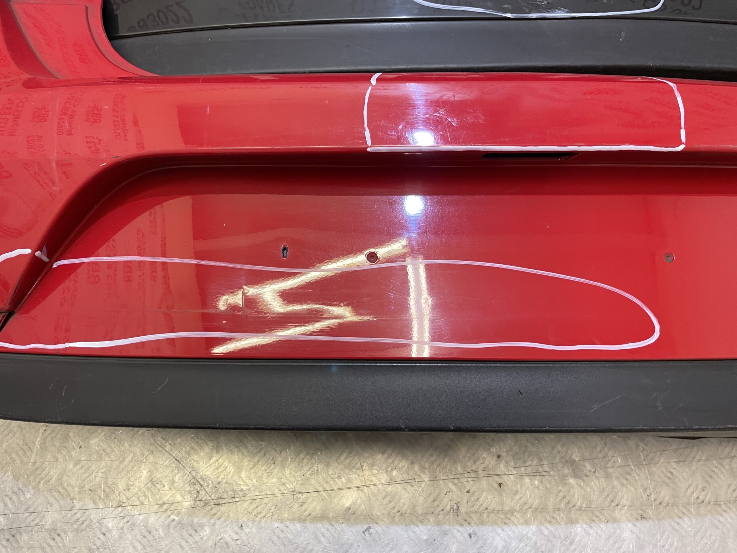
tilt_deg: -69.4
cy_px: 276
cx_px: 368
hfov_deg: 67.3
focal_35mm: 26
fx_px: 554
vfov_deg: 53.1
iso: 125
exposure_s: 1/50
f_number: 1.6
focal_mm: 4.2
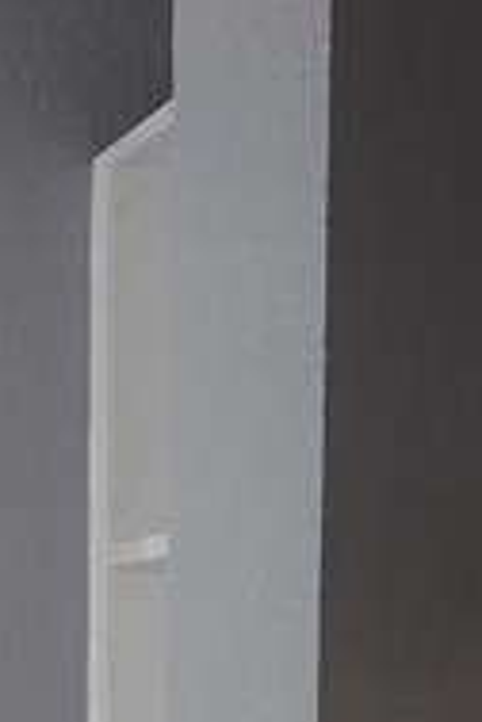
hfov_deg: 8.8
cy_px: 1364
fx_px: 3052
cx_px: -251
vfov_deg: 12.2
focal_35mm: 152
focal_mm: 9
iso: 250
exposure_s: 1/30
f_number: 2.8
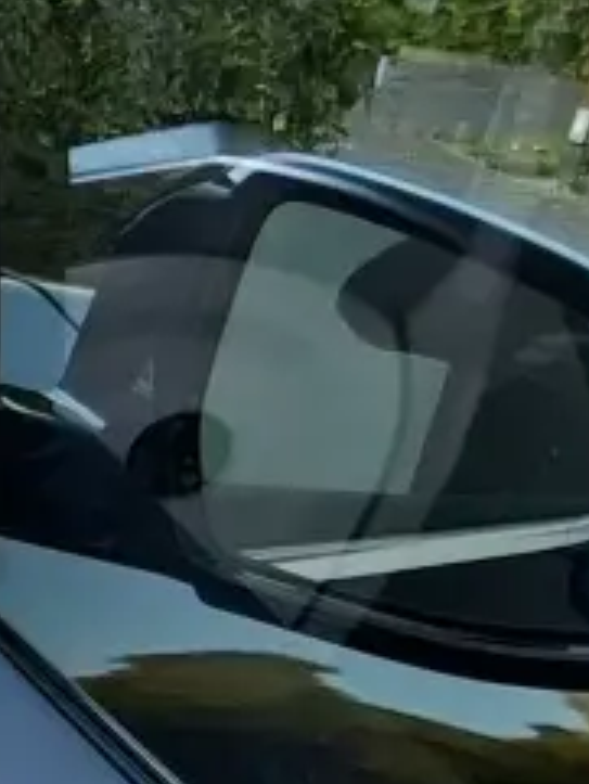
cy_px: 428
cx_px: -872
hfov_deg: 12.3
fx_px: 2085
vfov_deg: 21.3
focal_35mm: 92
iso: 40
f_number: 2.2
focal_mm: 1.74
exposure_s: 1/60
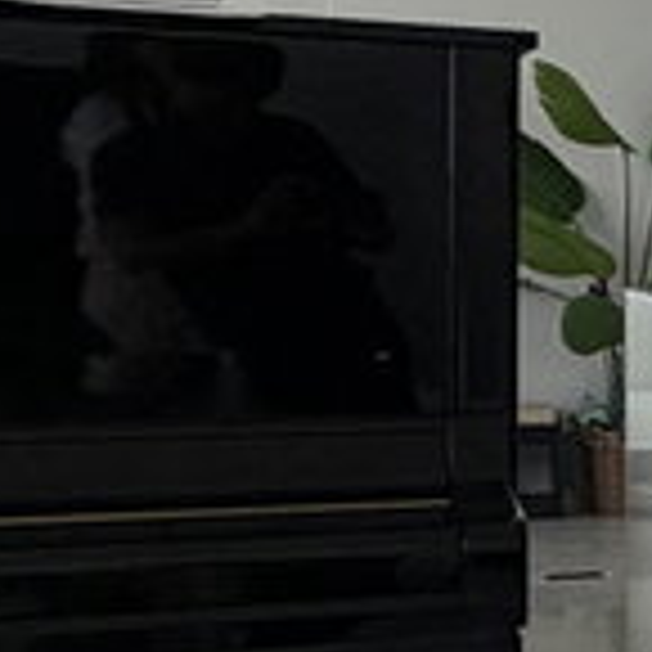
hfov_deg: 9.9
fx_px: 2259
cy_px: 315
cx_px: 2183
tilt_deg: -1.1
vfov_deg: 16.4
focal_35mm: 106
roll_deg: -0.5
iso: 50
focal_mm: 2.22
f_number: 2.2
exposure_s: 1/121
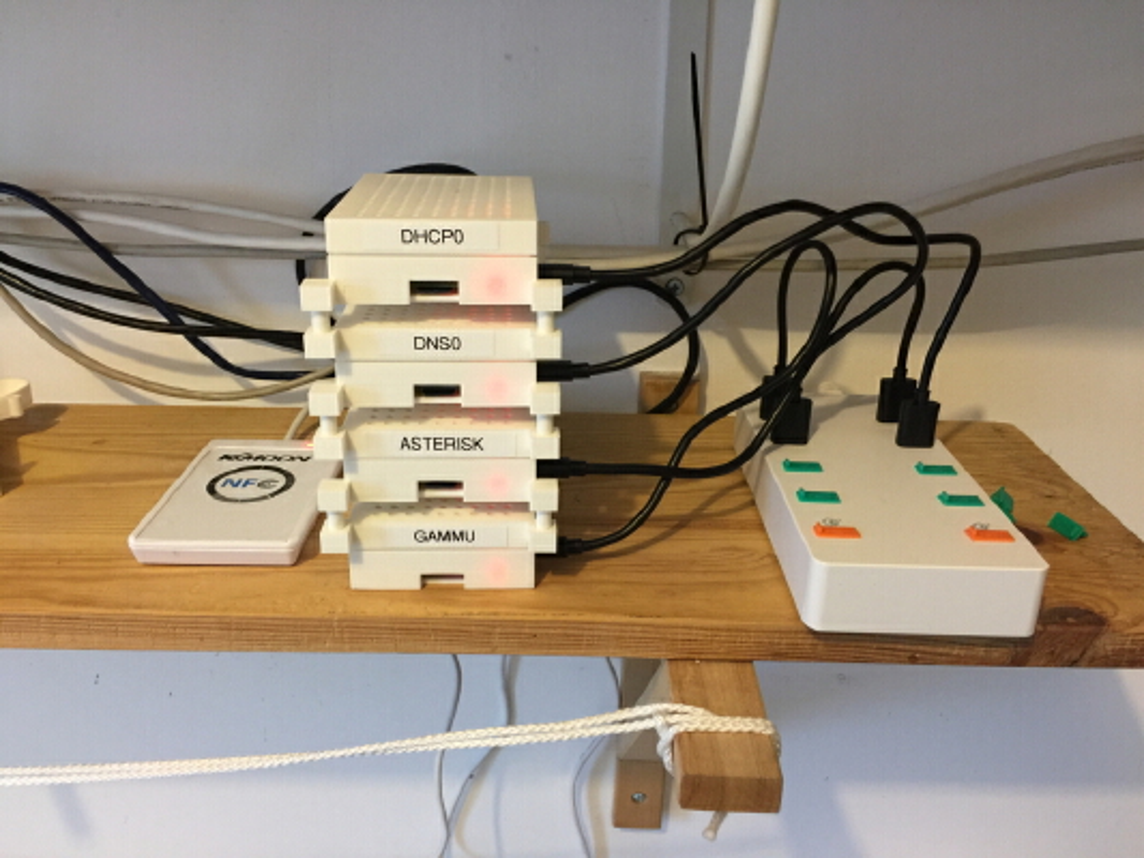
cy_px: 429
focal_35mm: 29
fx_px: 959
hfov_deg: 61.6
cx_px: 572
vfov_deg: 48.2
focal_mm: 4.15
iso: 80
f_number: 2.2
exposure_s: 1/17
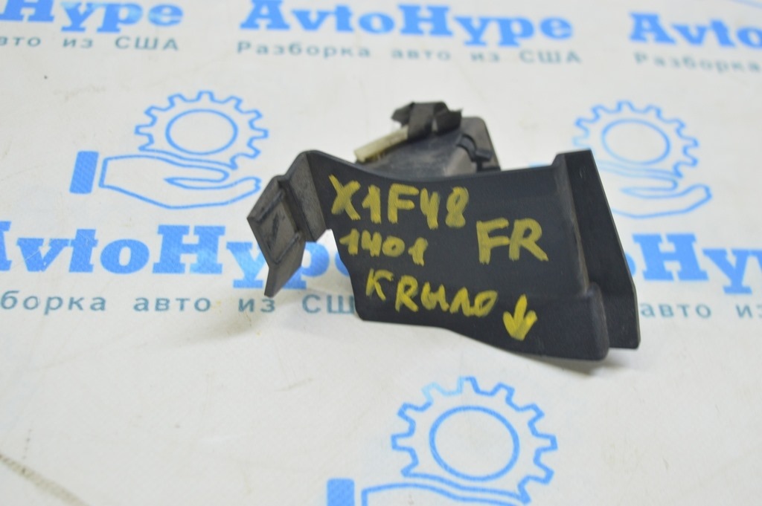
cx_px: 381
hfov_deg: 36.9
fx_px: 1142
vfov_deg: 25.0
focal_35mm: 54
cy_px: 253
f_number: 5.6
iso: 400
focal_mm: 36
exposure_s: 1/20
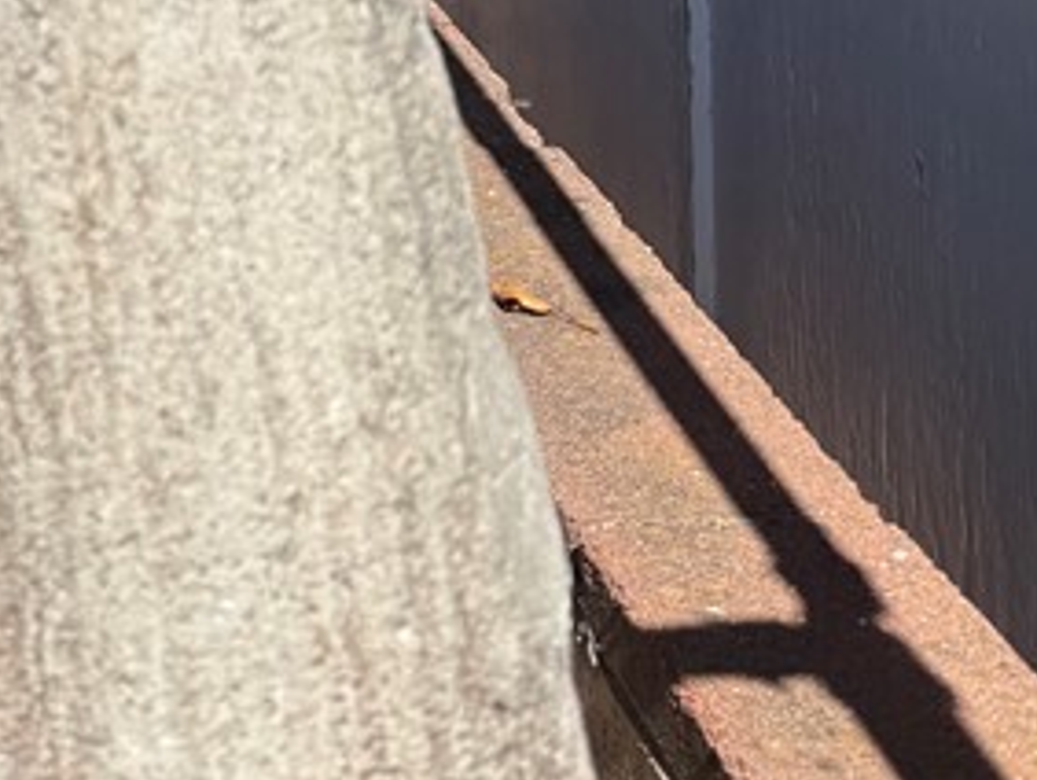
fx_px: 2609
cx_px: -511
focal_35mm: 87
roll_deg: +4.5
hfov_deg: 19.6
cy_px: -416
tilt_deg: -6.1
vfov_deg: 15.6
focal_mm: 6.76
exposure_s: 1/4975
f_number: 1.78
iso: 80
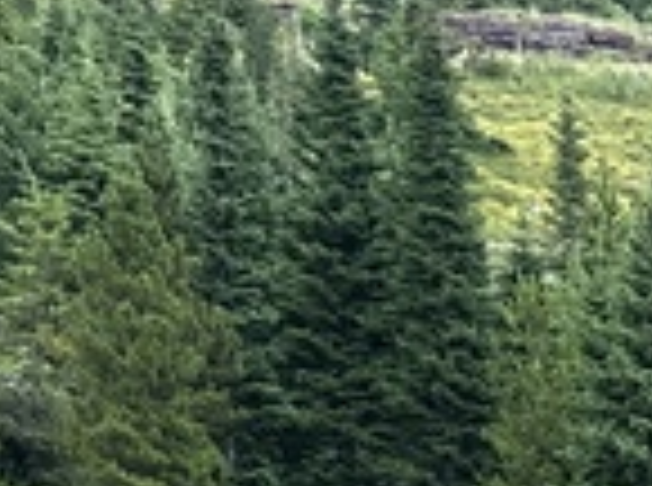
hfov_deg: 9.8
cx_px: 1790
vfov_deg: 7.7
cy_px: 1485
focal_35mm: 166
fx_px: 3119
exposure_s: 1/543
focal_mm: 6.86
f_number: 1.78
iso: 80
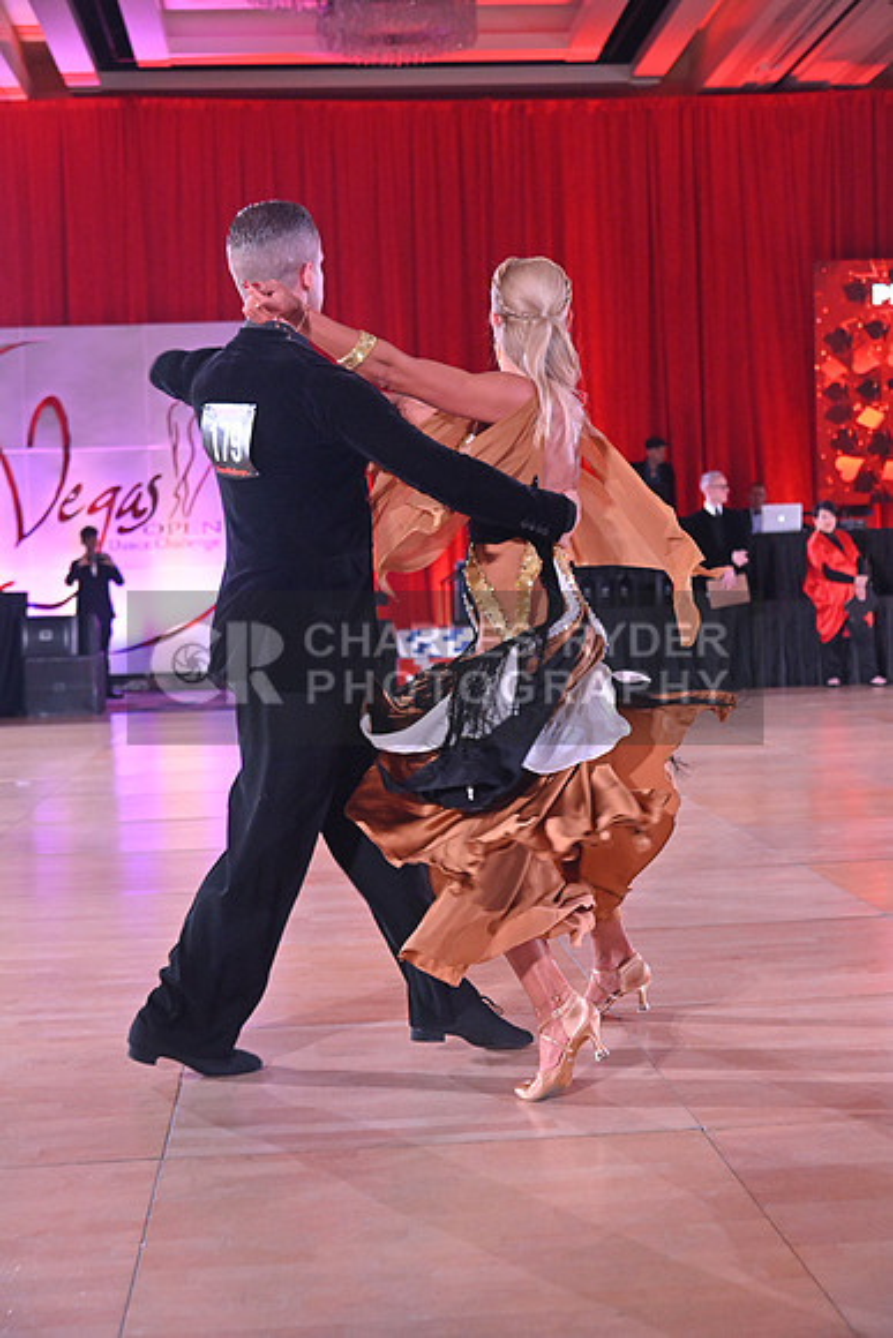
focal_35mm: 50
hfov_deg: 27.0
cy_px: 669
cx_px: 446
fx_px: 1859
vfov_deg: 39.6
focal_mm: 50
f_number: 5
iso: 4000
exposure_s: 1/320
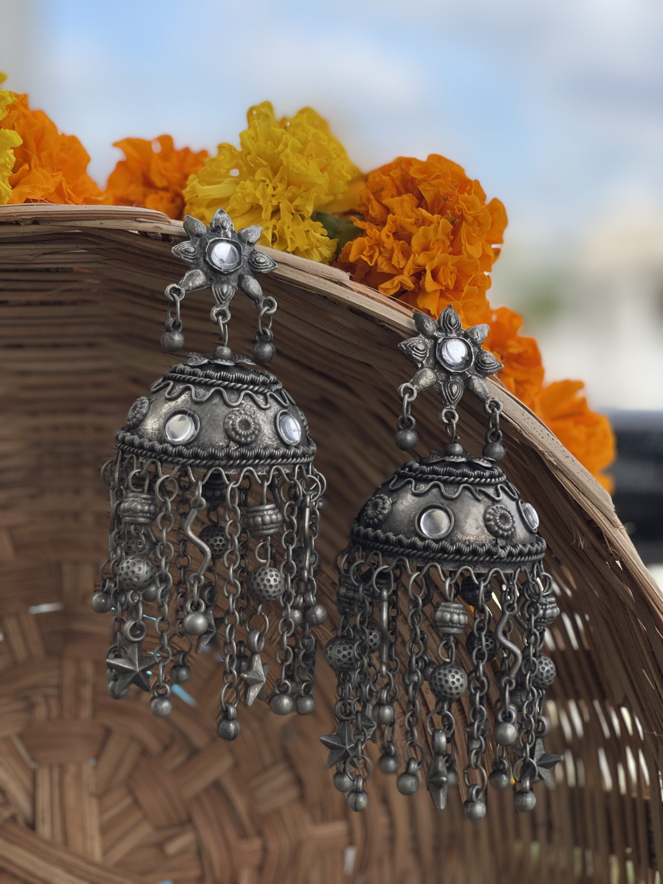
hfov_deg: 22.9
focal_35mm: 64
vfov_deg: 30.3
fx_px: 1634
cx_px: 332
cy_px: 442
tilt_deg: -3.2
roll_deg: -0.9
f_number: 2.2
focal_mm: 7.5
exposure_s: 1/960
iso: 32
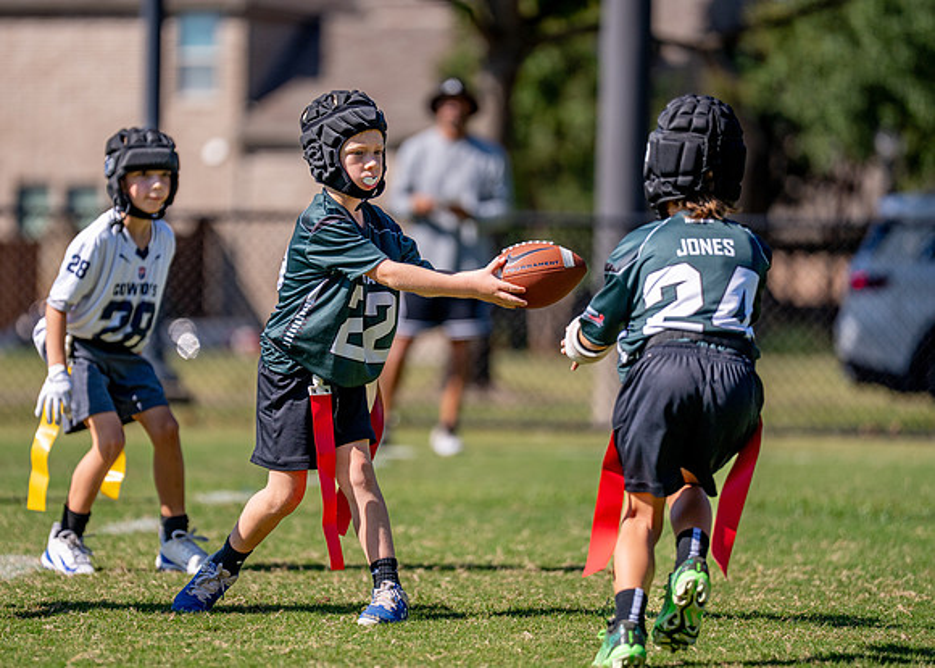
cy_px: 318
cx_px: 400
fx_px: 6005
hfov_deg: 8.9
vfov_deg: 6.4
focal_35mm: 226
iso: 250
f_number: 2.8
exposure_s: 1/5000
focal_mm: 200
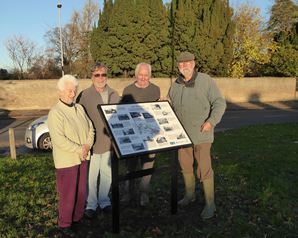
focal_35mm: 31
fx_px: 273
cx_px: 135
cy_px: 121
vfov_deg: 47.1
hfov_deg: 57.1
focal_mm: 5
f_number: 3.5
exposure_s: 1/640
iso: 200
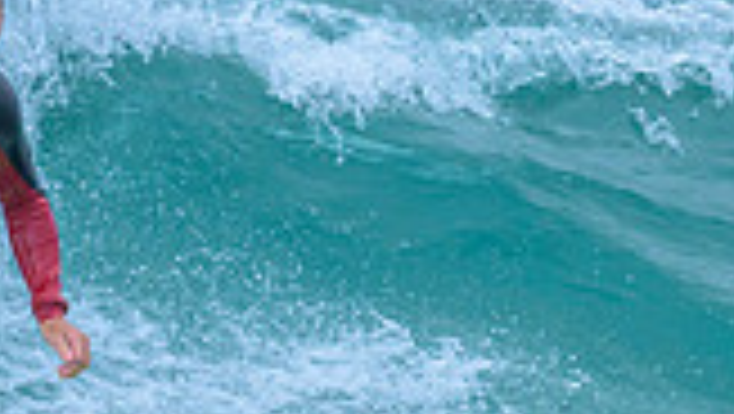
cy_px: 486
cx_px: 224
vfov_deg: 0.3
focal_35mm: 4088
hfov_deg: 0.5
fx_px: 79629
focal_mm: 800
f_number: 6.3
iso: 400
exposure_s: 1/2000
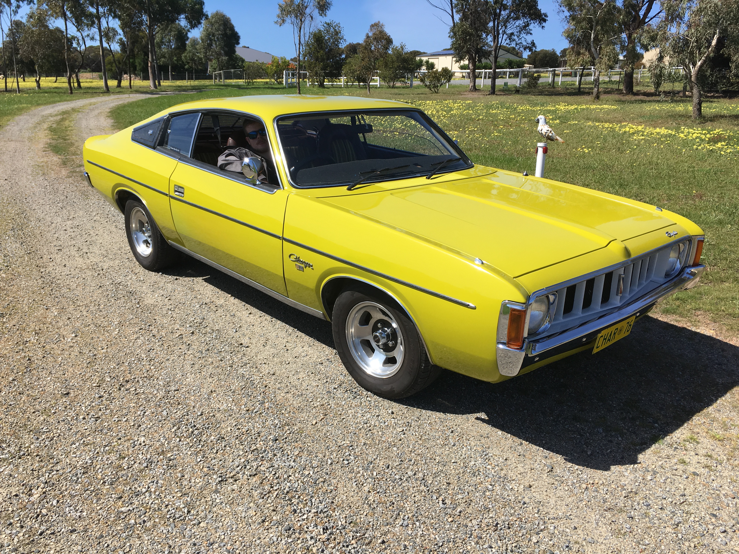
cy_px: 277
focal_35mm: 29
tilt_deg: -17.0
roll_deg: -2.8
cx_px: 370
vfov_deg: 48.2
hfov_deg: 61.7
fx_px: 619
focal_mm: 4.15
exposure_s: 1/1603
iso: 25
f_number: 2.2
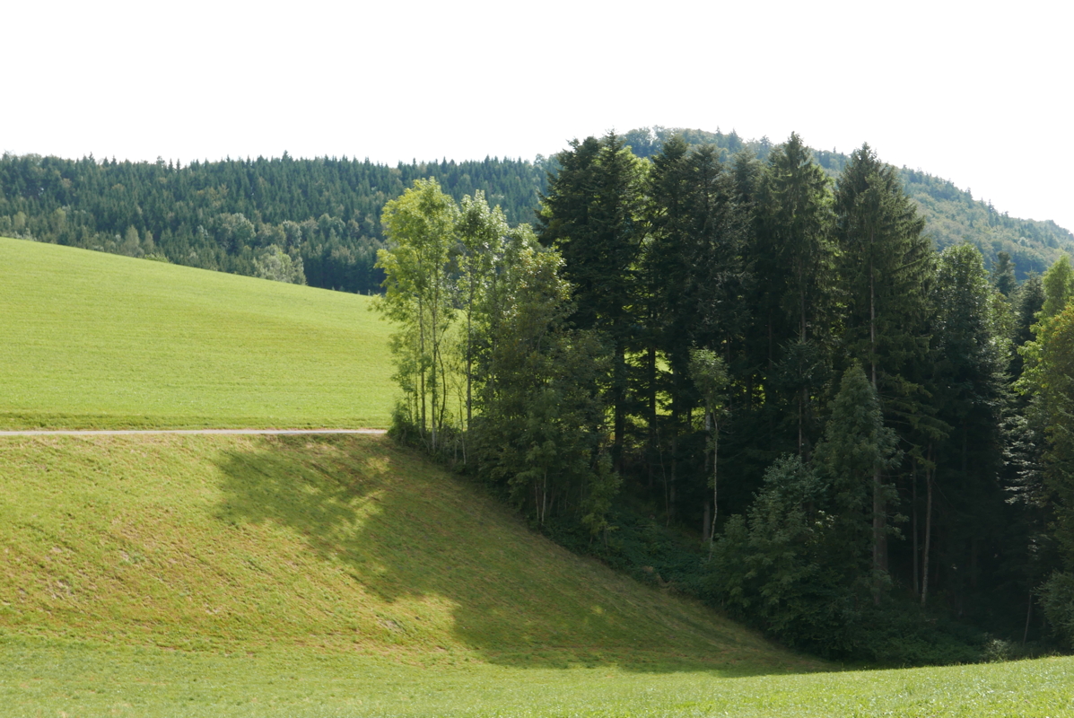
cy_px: 359
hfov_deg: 48.4
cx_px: 537
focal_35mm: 40
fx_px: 1194
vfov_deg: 33.5
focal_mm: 17.9
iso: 200
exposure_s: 1/320
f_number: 5.6
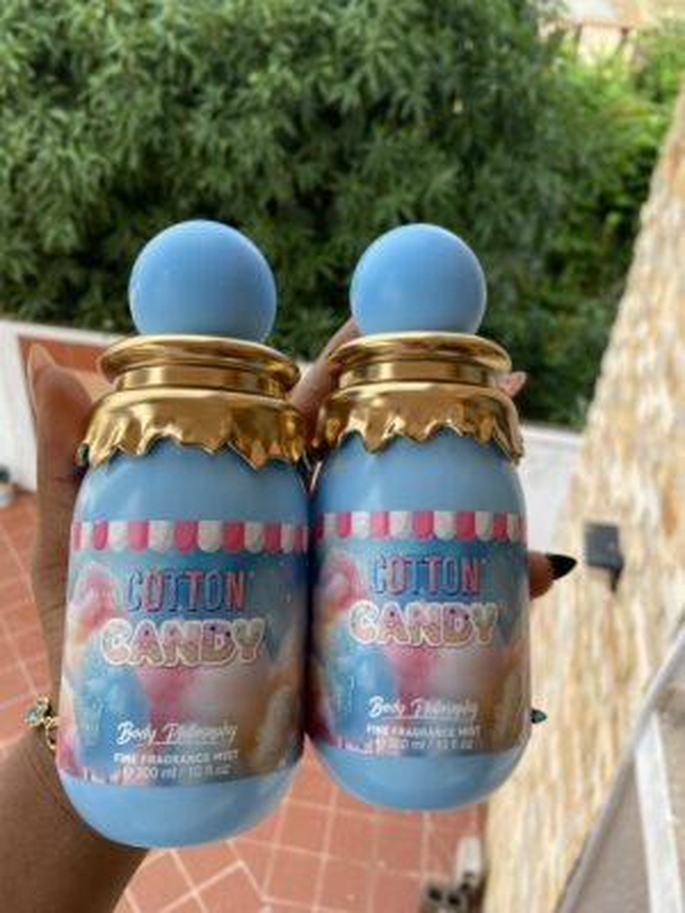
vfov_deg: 67.3
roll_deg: -5.1
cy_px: 456
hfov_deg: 53.1
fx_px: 686
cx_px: 342
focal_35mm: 26
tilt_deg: -31.4
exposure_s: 1/236
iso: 32
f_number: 1.8
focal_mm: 4.25
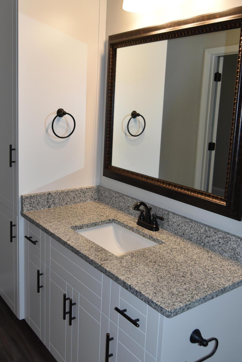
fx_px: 343
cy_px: 159
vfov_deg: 55.6
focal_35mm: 34
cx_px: 105
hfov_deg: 38.8
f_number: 5.6
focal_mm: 18
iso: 640
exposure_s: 1/125
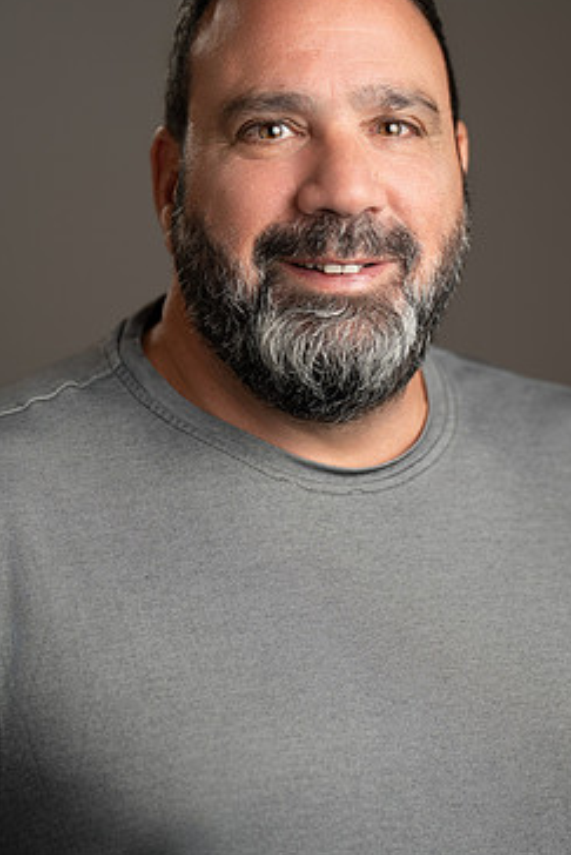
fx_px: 3232
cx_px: 294
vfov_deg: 15.1
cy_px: 343
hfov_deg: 10.1
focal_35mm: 136
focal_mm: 110
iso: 320
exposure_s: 1/200
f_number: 2.8
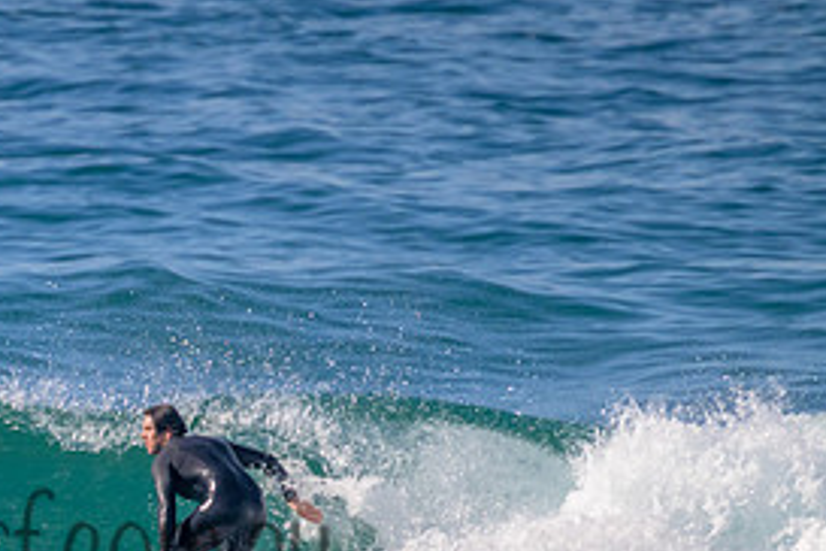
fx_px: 38934
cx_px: 9
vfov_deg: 0.8
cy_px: 510
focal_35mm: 1697
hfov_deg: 1.2
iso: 1600
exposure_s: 1/2000
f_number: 11
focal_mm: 800
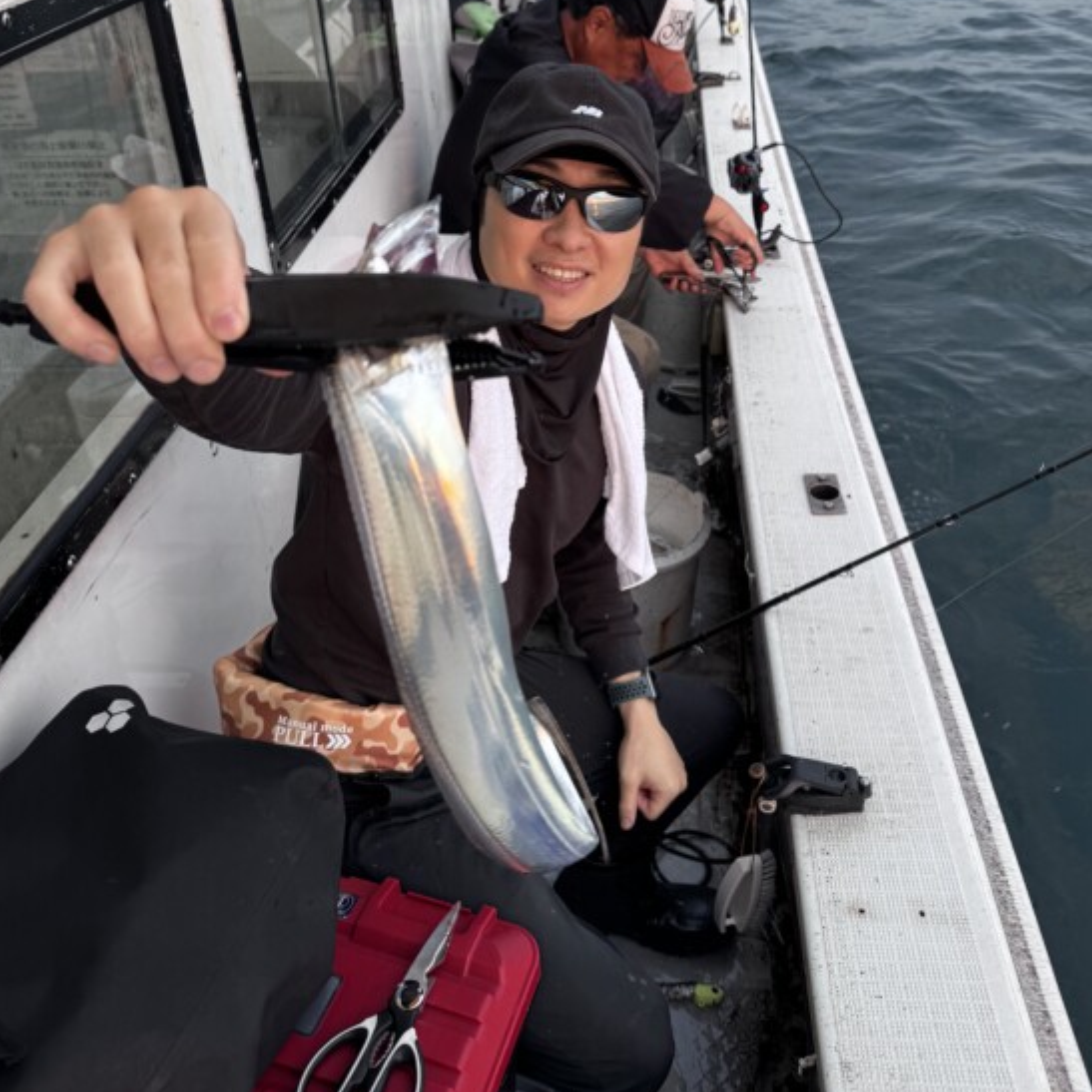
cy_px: 353
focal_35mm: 31
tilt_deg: -29.6
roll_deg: +0.0
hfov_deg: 52.5
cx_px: 543
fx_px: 1106
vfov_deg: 51.4
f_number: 1.78
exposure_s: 1/121
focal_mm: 6.76
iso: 64
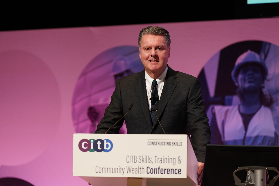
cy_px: 93
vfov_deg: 9.5
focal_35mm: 144
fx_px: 1117
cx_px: 140
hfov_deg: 14.2
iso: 1600
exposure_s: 1/200
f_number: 2.8
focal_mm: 144
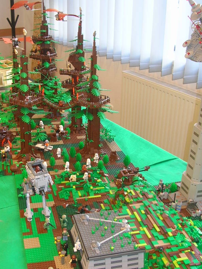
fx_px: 350
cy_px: 147
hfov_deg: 32.0
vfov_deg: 42.0
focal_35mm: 45
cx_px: 76
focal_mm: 5.8
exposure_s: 1/18.3
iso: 50
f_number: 2.8
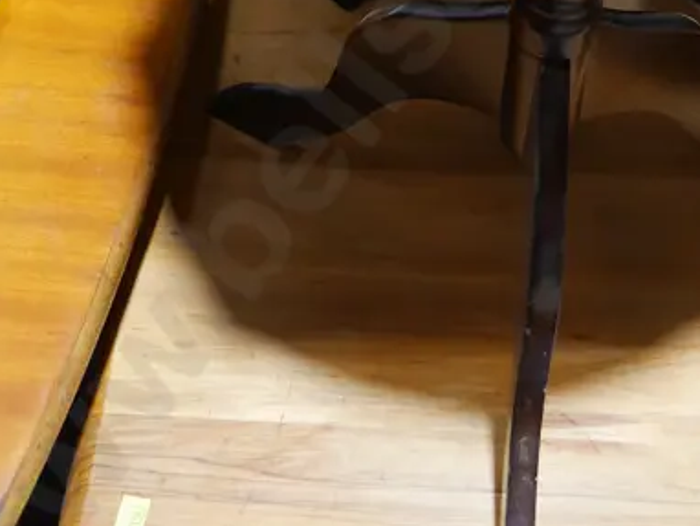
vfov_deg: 18.5
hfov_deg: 25.7
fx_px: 1518
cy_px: -125
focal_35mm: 75
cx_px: 521
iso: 640
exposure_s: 1/60
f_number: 3.5
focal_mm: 14
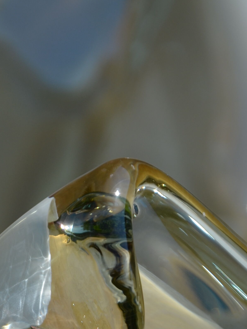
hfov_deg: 5.1
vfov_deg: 6.7
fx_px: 2778
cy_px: 472
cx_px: 81
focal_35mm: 292
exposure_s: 1/500
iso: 100
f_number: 5.6
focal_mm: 70
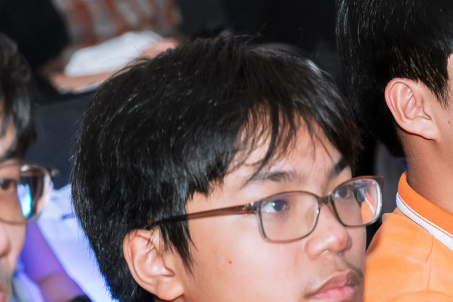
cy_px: 208
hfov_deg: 7.3
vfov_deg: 4.9
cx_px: 422
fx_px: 3560
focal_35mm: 283
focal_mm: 63
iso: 1000
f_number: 3.5
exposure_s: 1/200
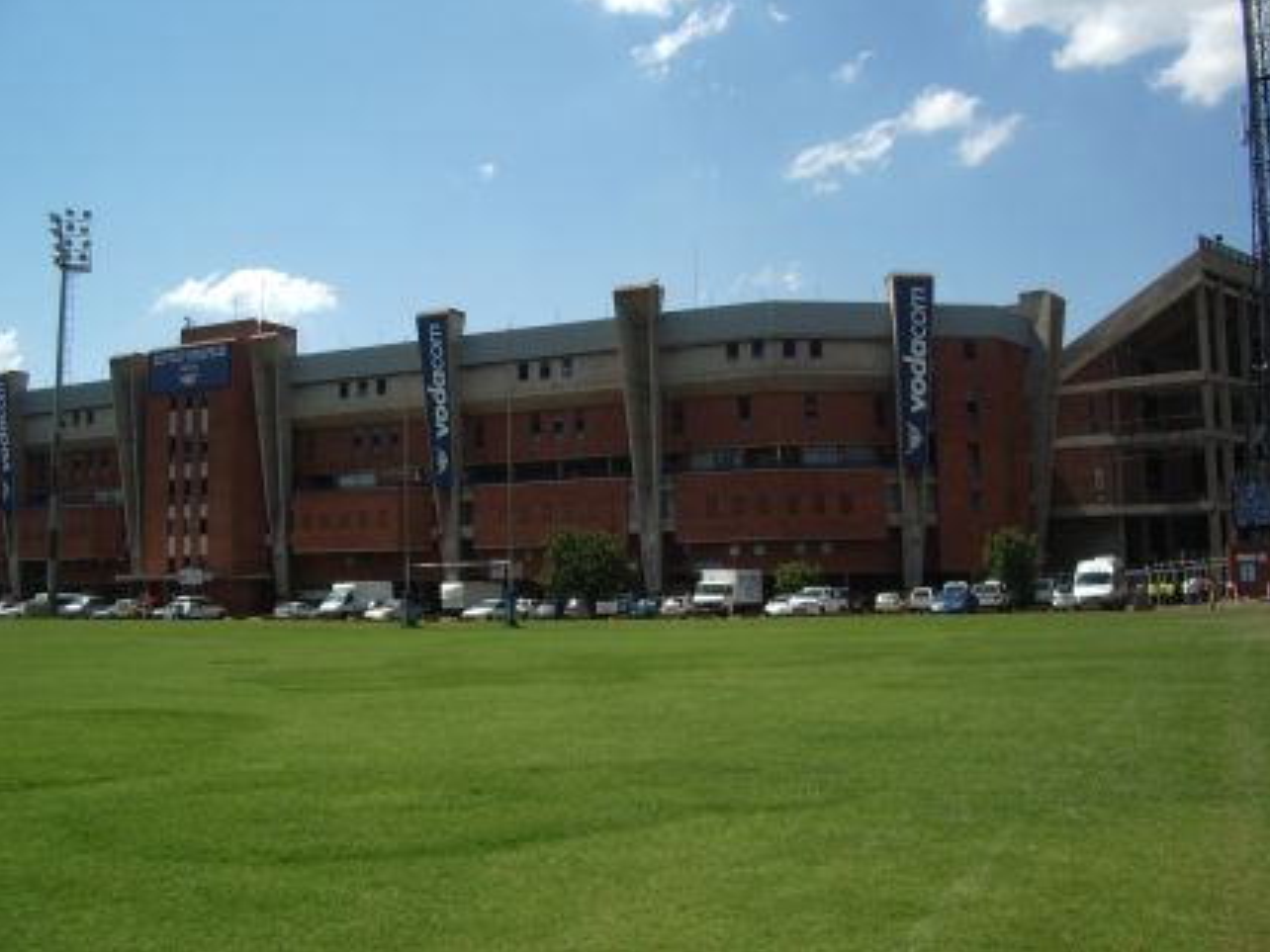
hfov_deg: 51.4
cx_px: 647
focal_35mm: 36
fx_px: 1321
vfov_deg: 39.7
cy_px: 477
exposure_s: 1/500
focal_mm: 5.8
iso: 50
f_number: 4.3
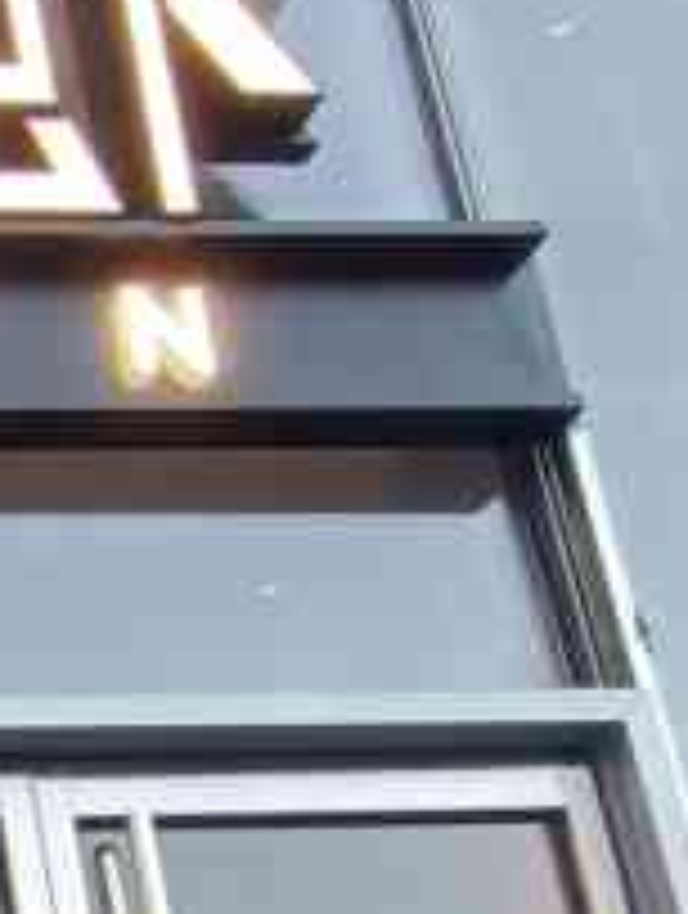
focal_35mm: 78
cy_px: 1204
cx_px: -778
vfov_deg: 22.3
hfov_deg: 14.7
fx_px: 2061
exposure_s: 1/50
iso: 176
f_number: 2.4
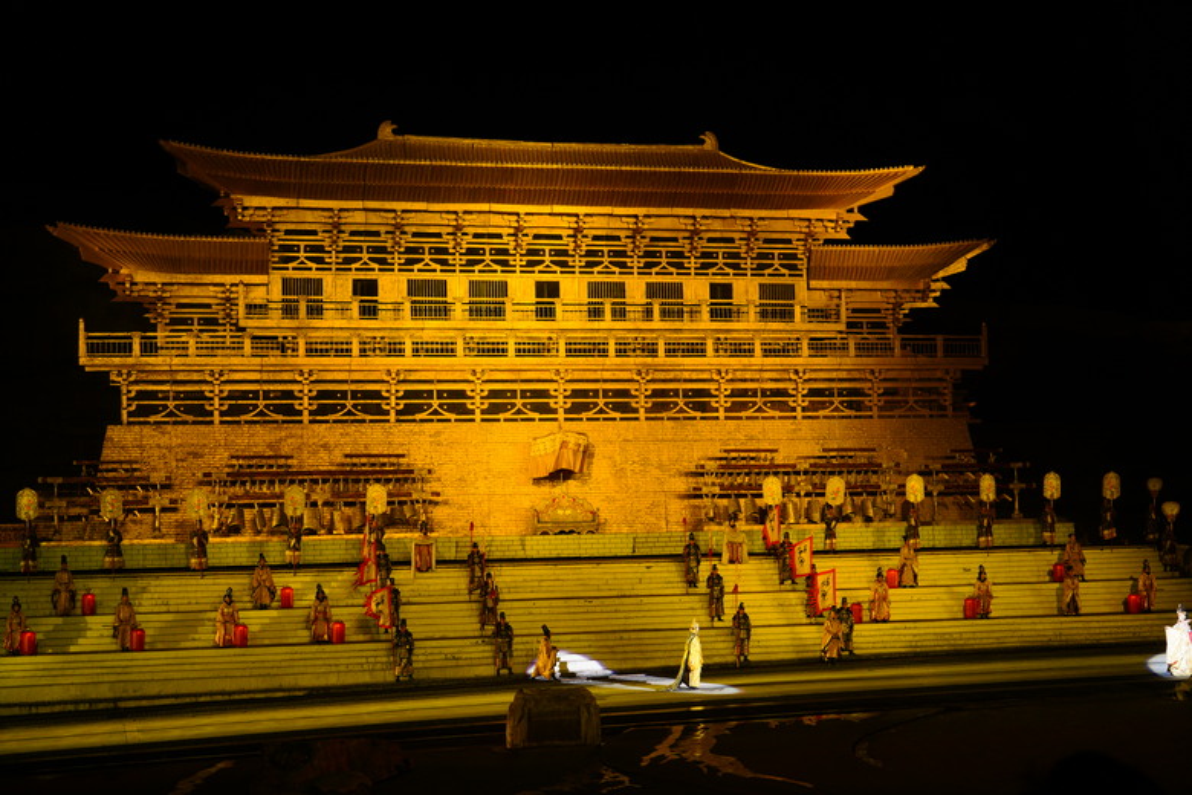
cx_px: 596
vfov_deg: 27.0
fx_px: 1655
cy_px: 398
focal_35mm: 50
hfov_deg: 39.6
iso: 1600
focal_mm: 50
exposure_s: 1/125
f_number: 4.5
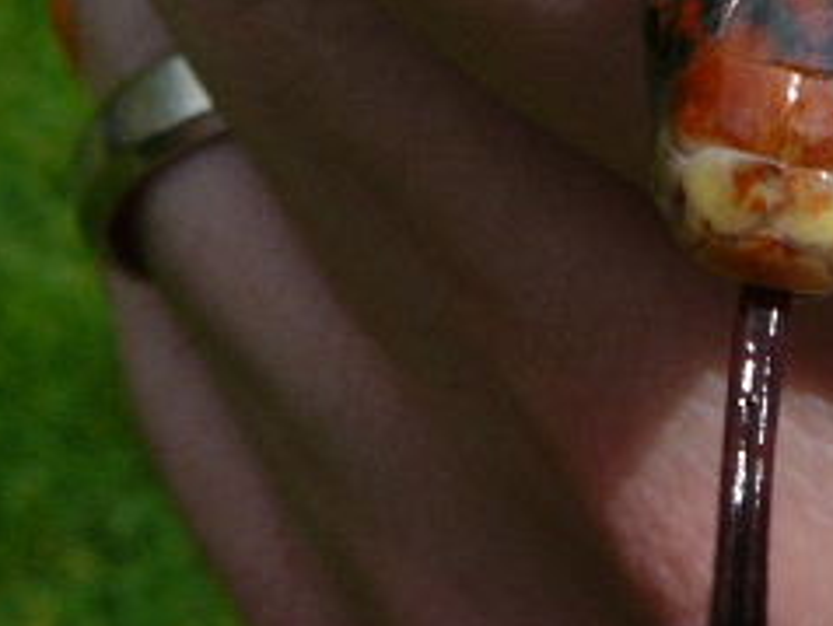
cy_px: -115
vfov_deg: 15.2
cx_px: 542
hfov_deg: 20.8
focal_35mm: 94
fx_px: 2264
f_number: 5
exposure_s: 1/500
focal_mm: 5.2
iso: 80
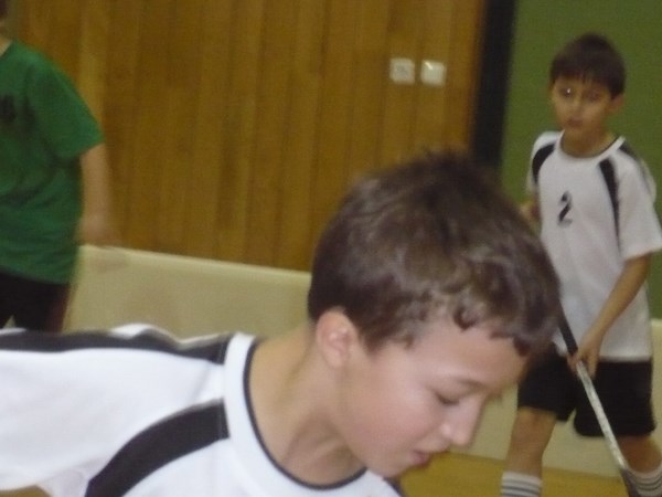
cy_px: 248
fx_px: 2754
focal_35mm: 144
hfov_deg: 13.7
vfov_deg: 10.3
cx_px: 331
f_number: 5
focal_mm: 17.4
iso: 640
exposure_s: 1/30
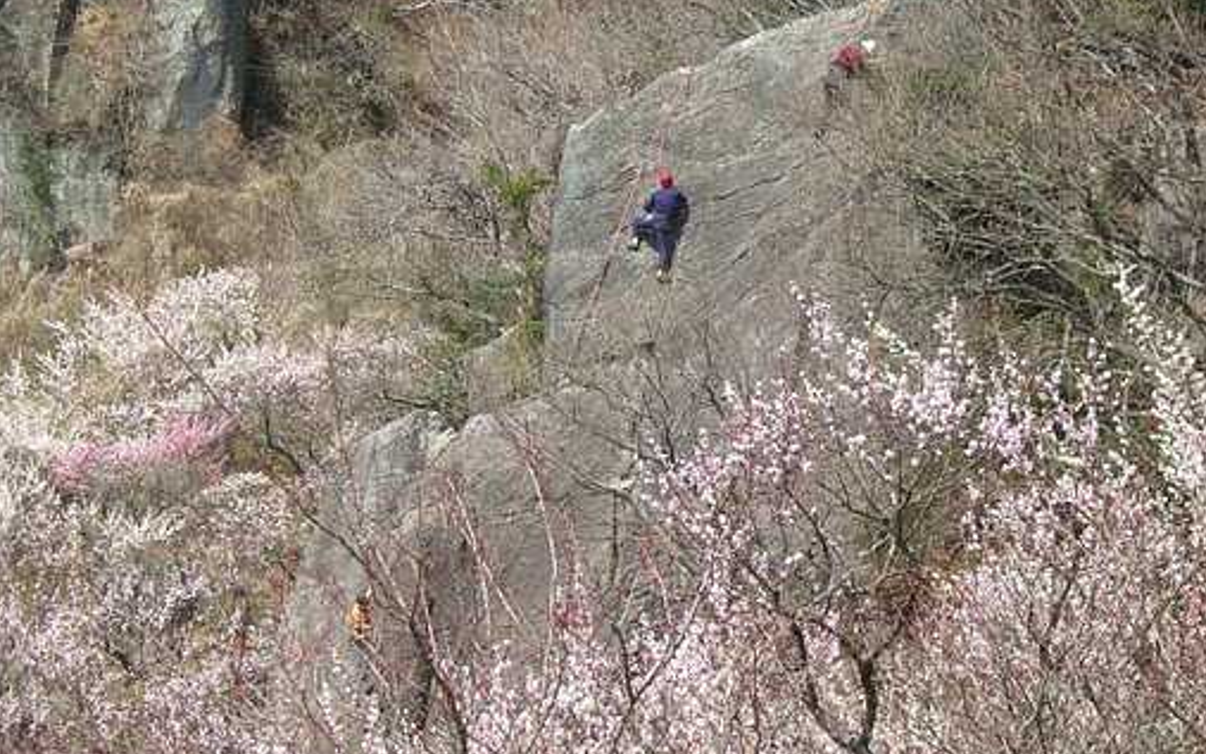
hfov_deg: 17.1
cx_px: 602
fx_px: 4010
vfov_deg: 10.7
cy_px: 395
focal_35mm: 122
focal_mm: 23.7
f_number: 5.4
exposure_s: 1/400
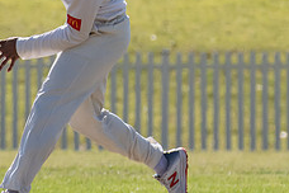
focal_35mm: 1922
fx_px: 15428
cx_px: 66
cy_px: -41
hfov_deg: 1.1
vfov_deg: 0.7
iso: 640
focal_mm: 350
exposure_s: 1/3200
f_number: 7.1
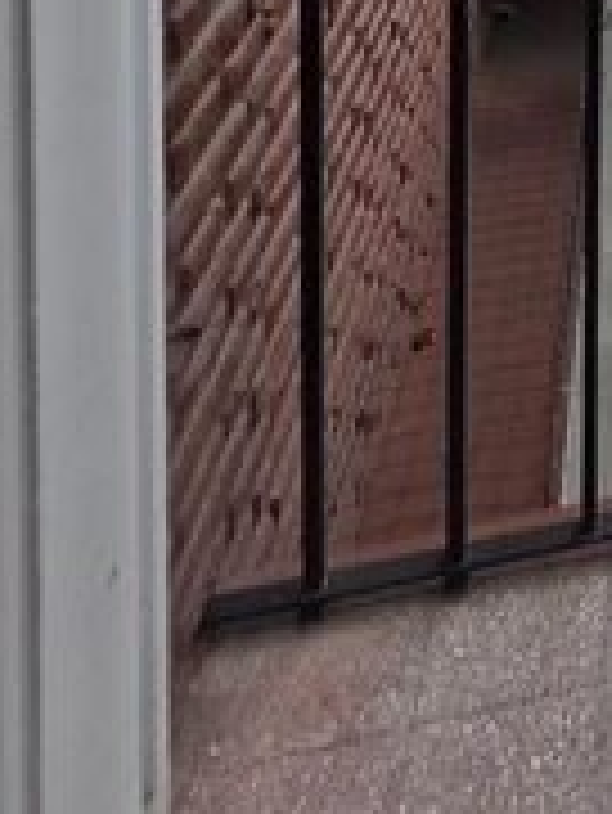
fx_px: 1012
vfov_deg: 25.6
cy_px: -522
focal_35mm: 43
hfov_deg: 25.6
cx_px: 909
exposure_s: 1/897
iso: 40
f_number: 1.9
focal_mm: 2.2
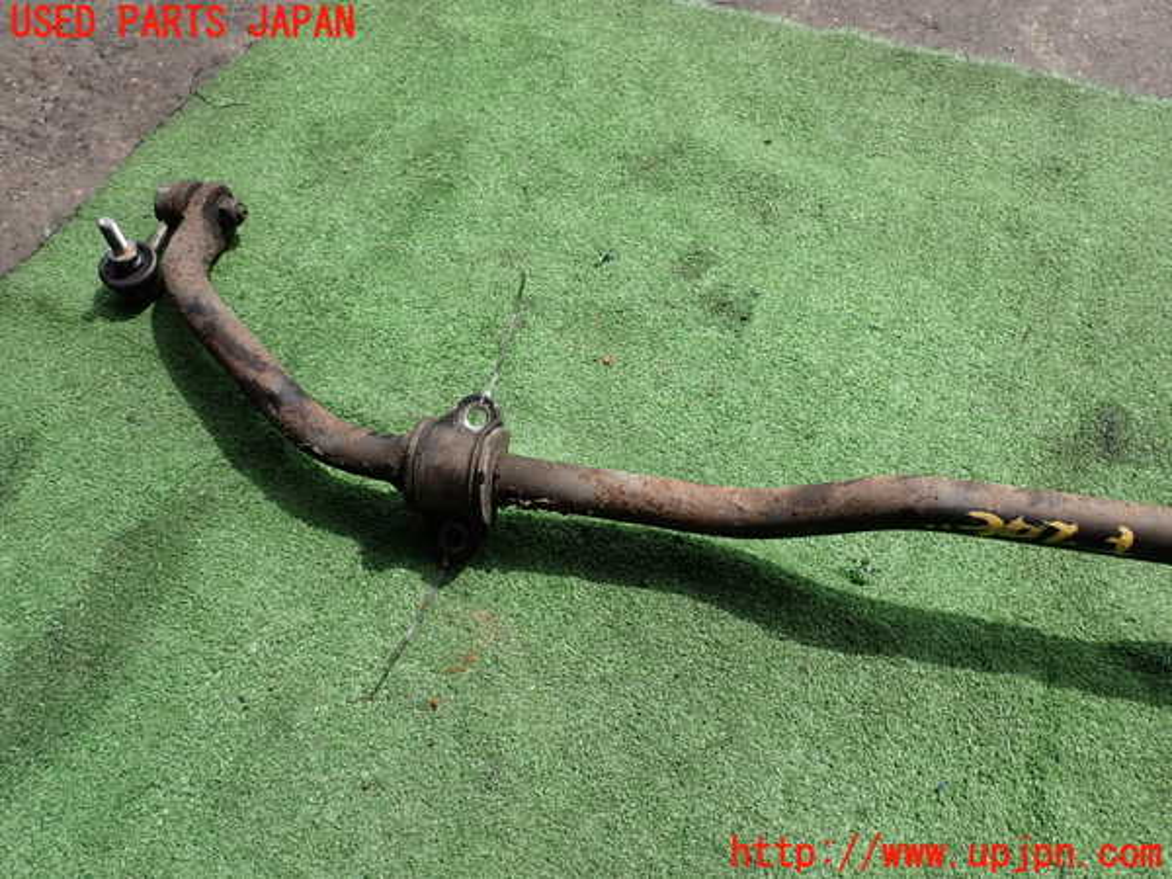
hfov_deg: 69.4
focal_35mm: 25
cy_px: 440
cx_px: 586
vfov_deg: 54.9
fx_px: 846
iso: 100
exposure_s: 1/160
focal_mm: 4.5
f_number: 8
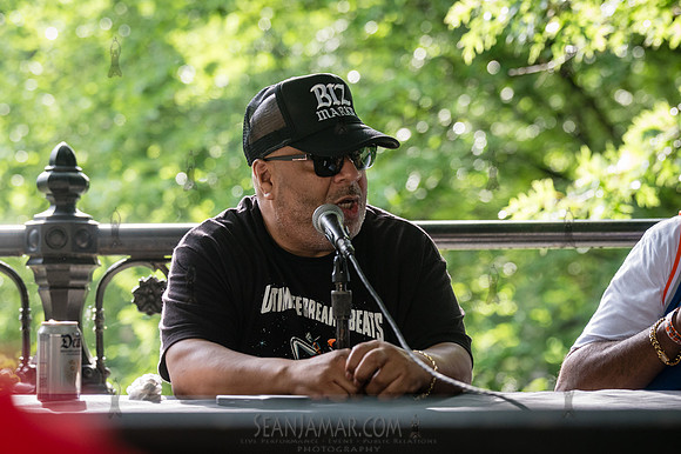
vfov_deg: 10.5
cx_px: 341
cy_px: 242
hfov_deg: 15.7
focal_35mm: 131
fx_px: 2476
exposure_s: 1/500
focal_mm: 105
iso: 1250
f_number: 4
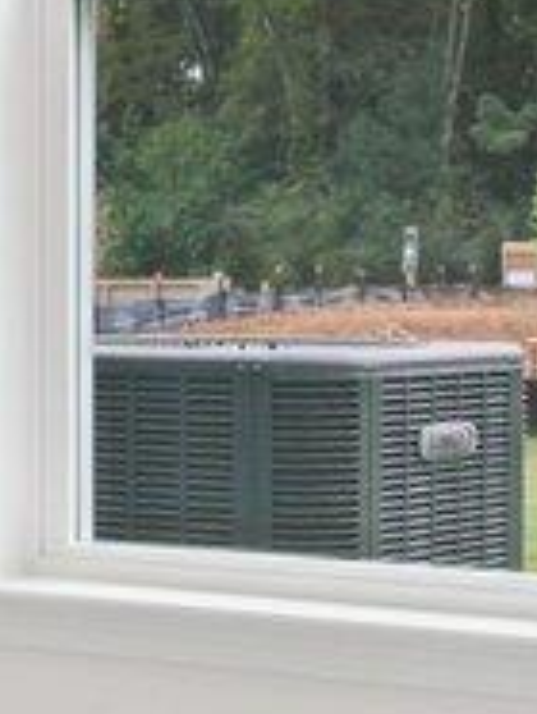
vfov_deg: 13.3
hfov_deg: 9.9
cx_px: -127
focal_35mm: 148
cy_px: 205
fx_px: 3054
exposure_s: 1/50
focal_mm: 14
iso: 100
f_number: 8
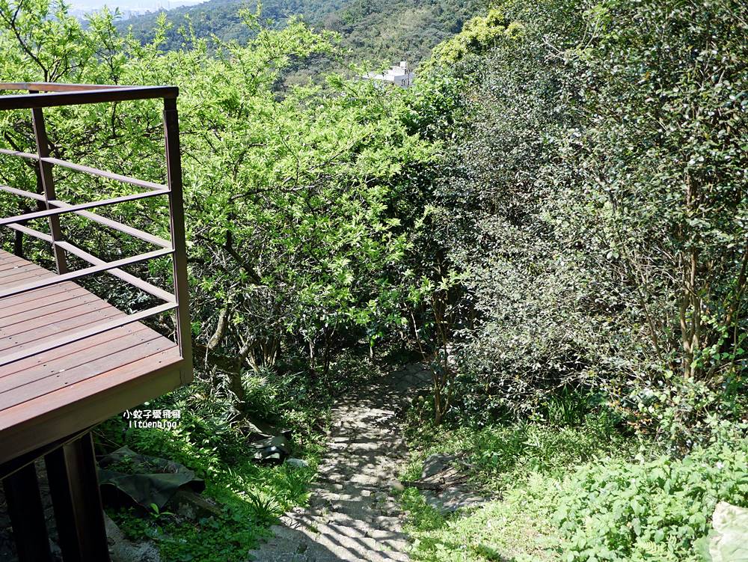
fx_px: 605
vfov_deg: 49.8
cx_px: 374
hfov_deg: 63.4
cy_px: 281
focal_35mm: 28
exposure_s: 1/640
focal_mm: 14
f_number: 3.2
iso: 200
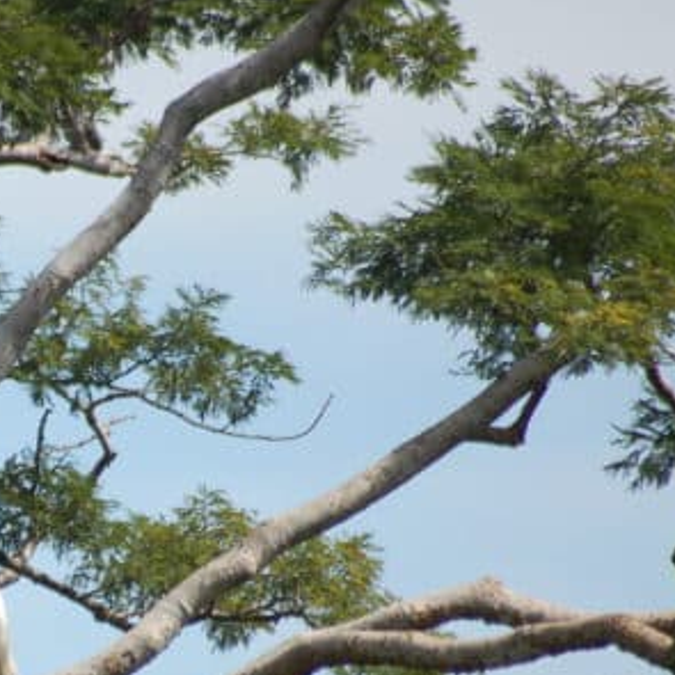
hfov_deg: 1.8
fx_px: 21929
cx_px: -37
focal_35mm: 994
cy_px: 543
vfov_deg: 1.8
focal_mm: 300
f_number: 5.6
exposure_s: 1/1000
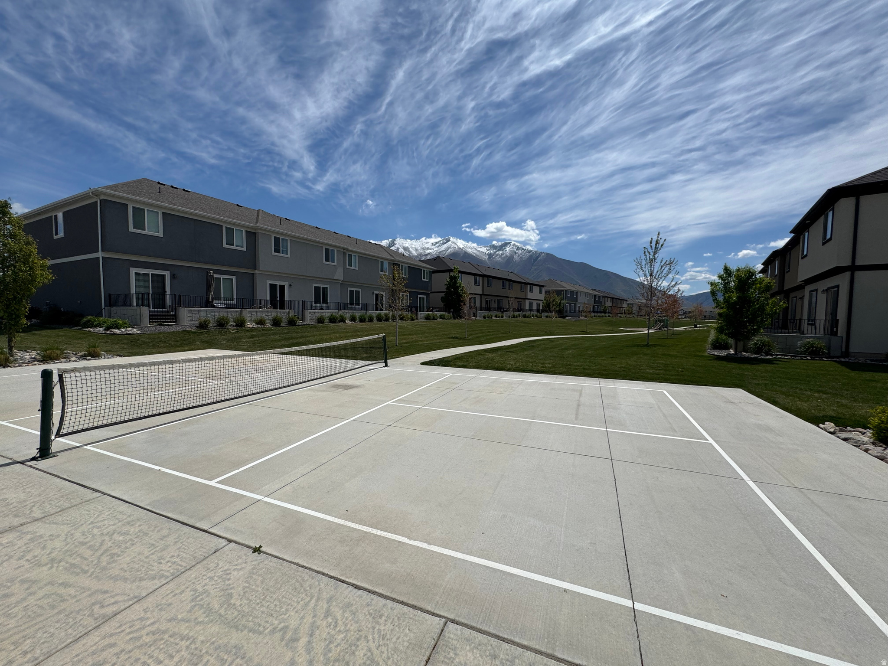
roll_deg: -0.4
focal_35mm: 14
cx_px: 444
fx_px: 359
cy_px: 333
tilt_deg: -3.1
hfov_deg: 102.1
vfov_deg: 85.7
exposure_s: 1/3906
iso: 40
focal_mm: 2.22
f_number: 2.2
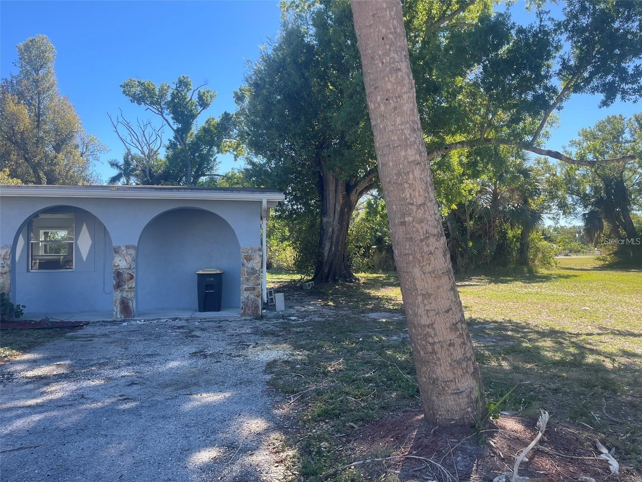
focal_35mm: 25
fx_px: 464
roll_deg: +1.0
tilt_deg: +1.9
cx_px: 321
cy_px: 241
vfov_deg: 54.9
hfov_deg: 69.4
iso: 32
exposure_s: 1/759
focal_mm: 5.1
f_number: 1.6
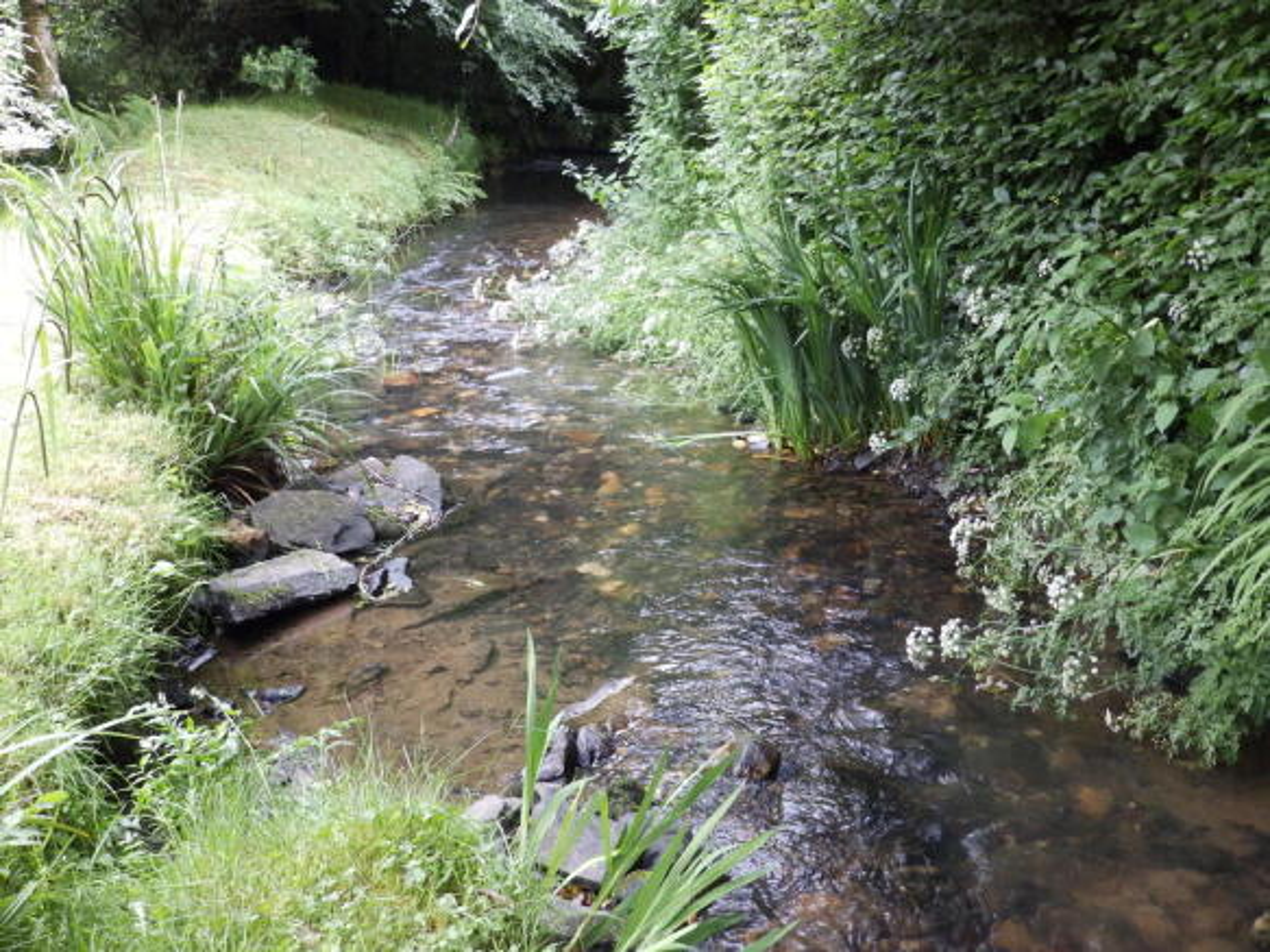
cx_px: 635
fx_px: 1394
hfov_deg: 49.0
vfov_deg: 37.7
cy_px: 476
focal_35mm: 38
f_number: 4
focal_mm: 6.8
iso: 500
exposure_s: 1/40
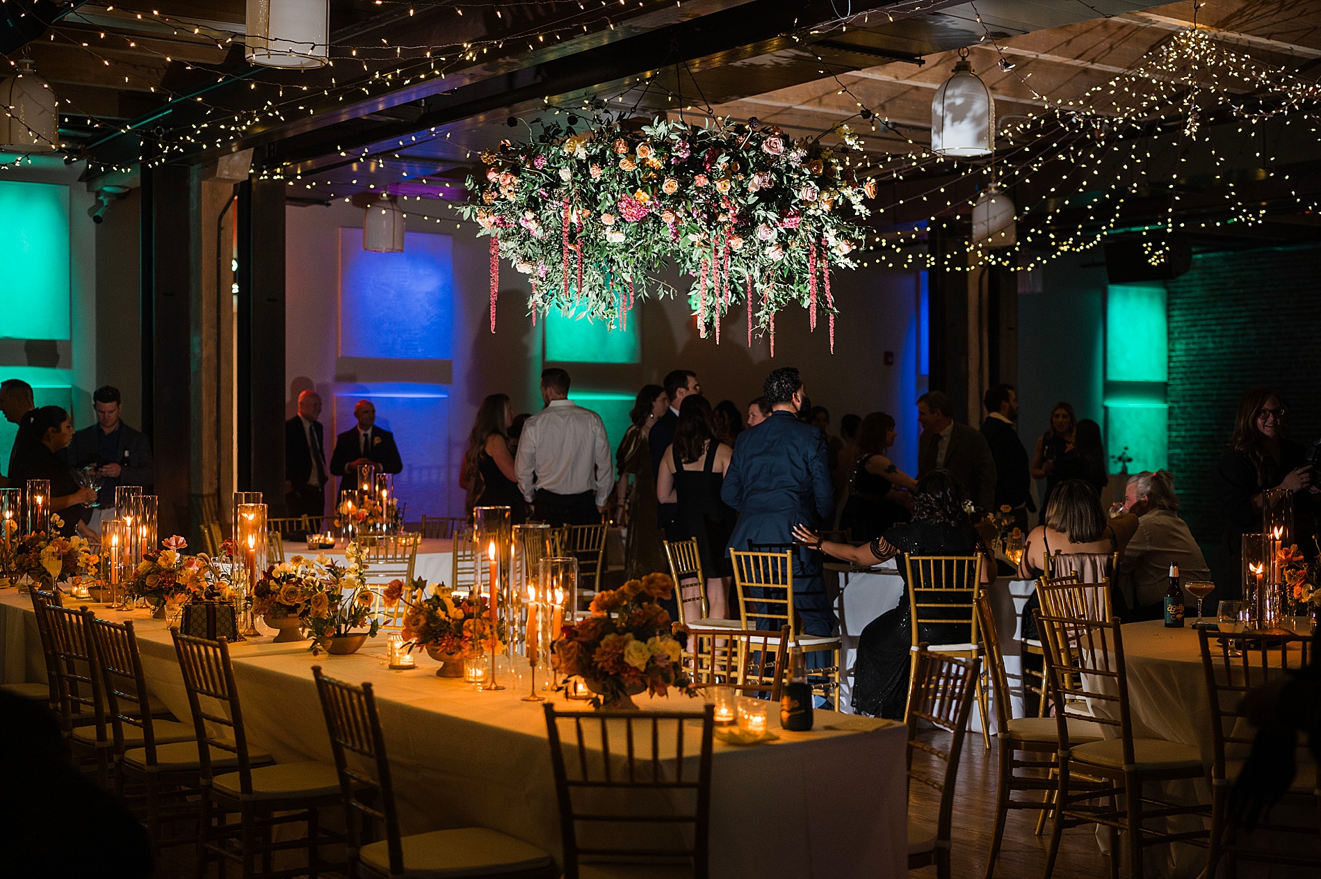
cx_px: 660
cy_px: 440
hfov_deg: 39.6
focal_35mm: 50
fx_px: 1833
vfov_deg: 27.0
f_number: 2.5
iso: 1250
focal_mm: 50
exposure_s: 1/160
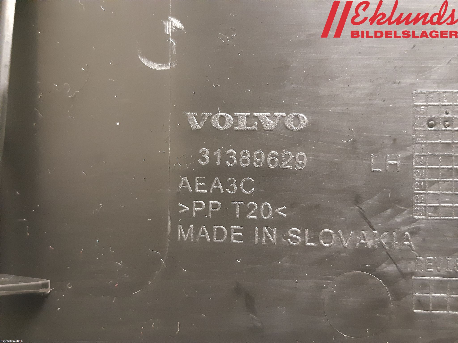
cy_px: 172
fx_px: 344
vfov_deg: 53.1
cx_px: 229
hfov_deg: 67.3
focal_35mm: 26
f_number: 1.7
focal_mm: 3.93
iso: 640
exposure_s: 1/17
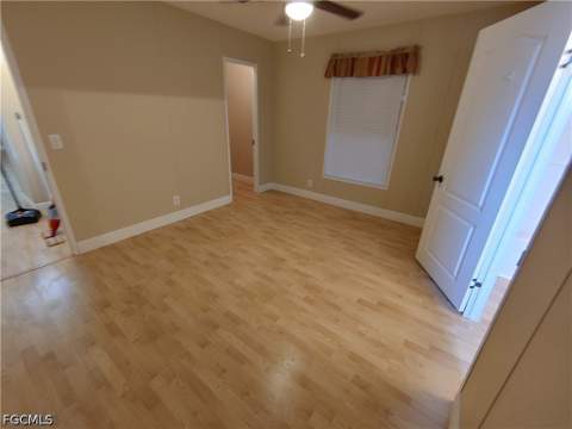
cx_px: 286
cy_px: 214
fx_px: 231
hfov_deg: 102.1
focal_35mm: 14
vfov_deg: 85.7
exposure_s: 1/24
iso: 400
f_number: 2.4
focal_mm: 1.75
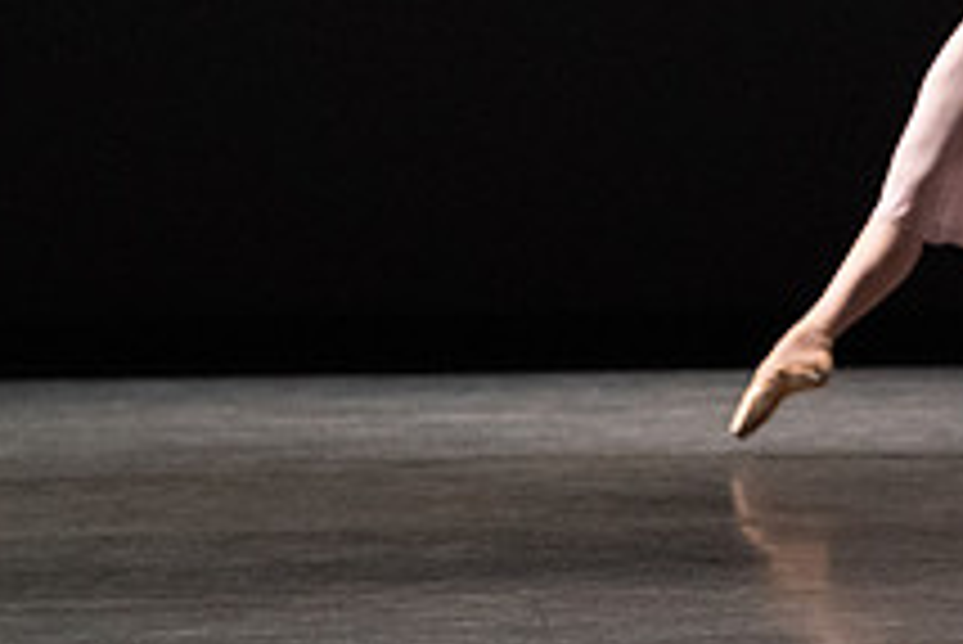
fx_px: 14508
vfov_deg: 2.5
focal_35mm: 542
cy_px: -74
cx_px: 1292
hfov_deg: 3.8
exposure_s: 1/400
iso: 12800
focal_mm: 200
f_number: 5
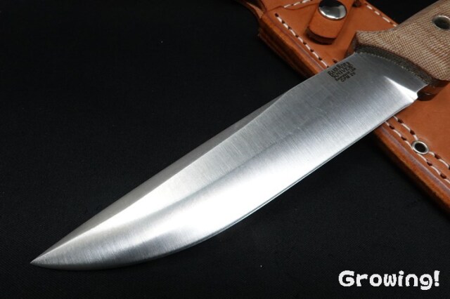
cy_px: 150
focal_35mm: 24
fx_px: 300
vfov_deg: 53.1
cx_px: 225
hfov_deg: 73.8
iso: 500
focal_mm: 9
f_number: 10
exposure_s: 1/30
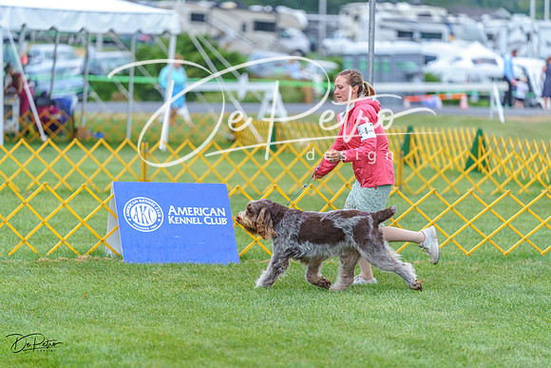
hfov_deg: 11.5
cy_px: 184
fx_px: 2725
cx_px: 276
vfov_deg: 7.7
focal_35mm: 178
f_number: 2.8
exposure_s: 1/640
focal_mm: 178
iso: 640
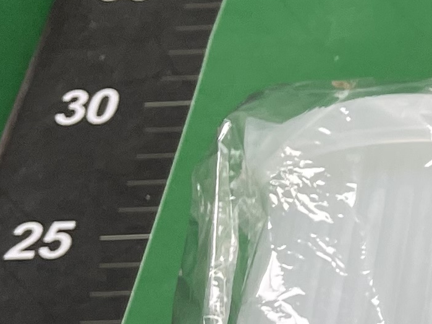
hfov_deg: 11.6
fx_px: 1872
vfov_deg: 9.5
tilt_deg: -51.7
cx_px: 899
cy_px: 550
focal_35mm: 150
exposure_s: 1/121
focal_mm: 4.2
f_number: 1.6
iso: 40
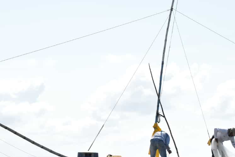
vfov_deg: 7.6
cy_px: 170
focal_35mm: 179
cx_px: 74
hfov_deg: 11.5
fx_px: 1169
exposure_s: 1/1600
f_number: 5.6
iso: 400
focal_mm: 55
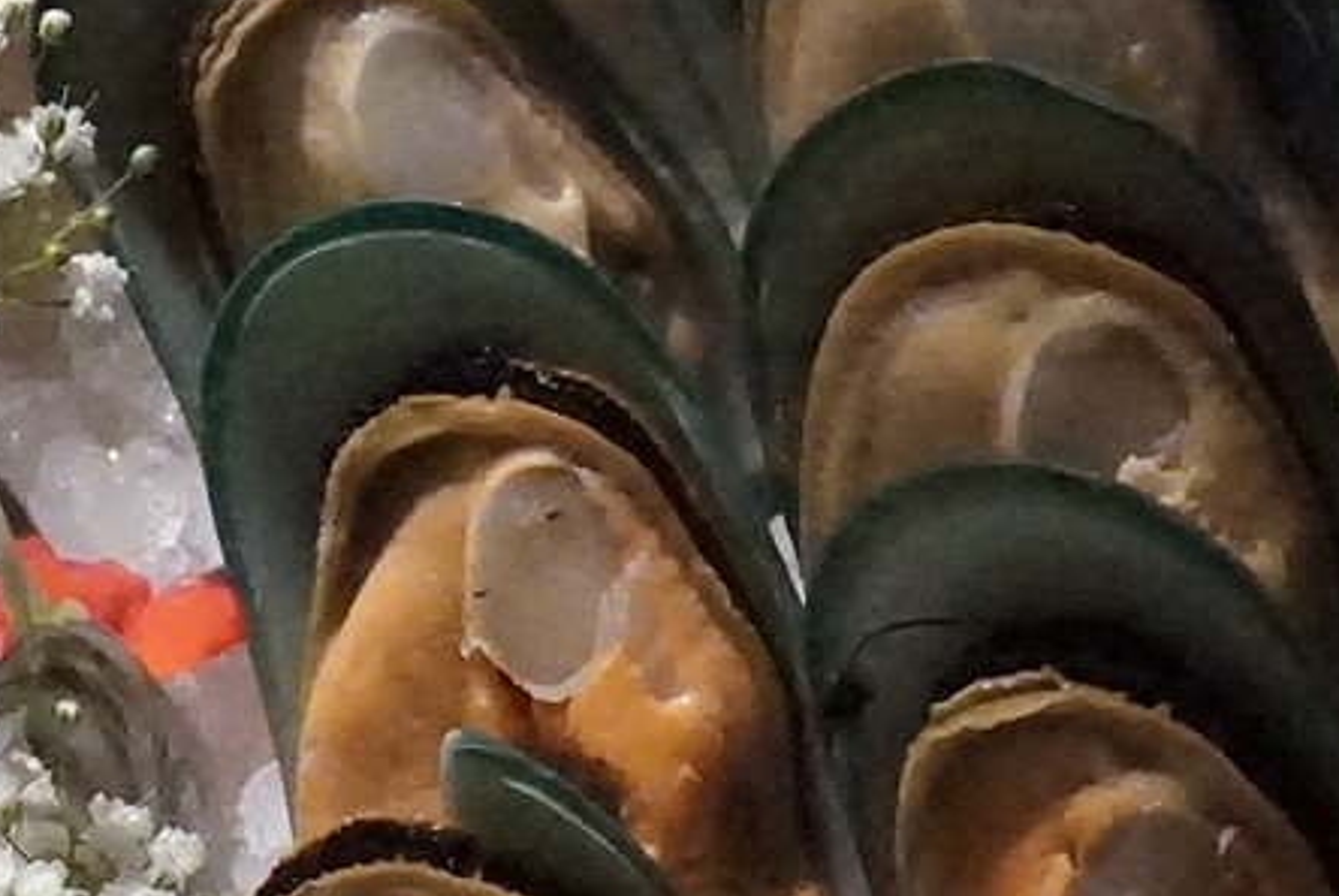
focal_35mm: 202
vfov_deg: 6.8
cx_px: -190
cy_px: 1180
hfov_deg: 10.1
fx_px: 7514
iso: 25600
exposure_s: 1/800
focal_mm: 37
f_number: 9
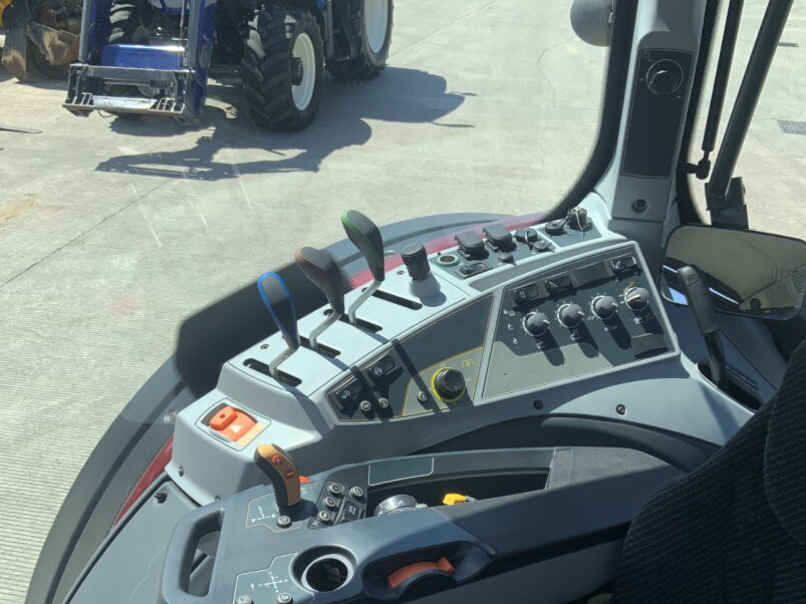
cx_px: 417
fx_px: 861
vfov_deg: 38.4
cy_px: 379
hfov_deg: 50.1
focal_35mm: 37
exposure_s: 1/898
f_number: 1.8
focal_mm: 3
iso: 16
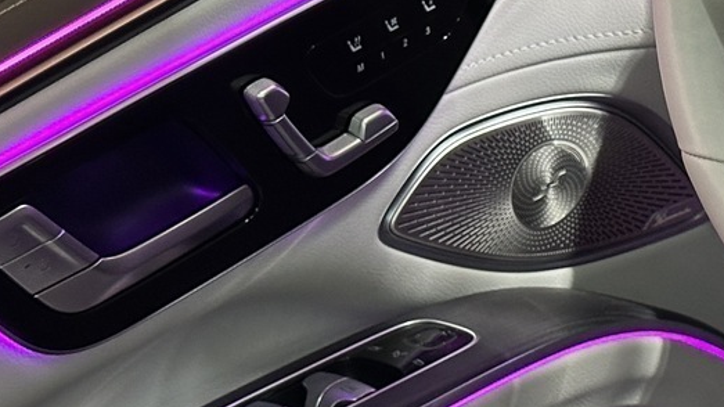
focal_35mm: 144
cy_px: 30
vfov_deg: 8.4
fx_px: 2764
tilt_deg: -18.3
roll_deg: +5.1
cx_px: 789
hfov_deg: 14.6
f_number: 1.78
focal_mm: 6.86
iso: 400
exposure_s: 1/36
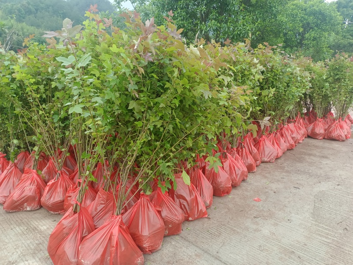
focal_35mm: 25
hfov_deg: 69.4
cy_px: 132
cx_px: 176
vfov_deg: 54.9
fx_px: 255
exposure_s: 1/100
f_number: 1.79
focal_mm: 4.71
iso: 169
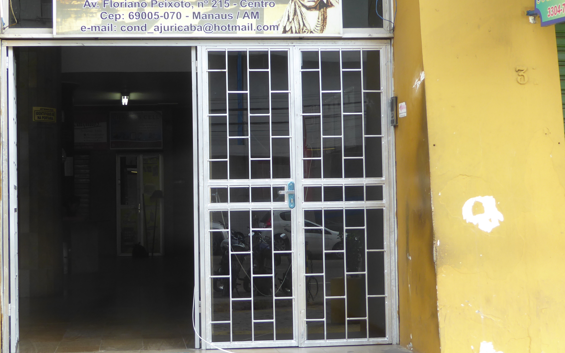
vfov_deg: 18.6
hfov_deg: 29.3
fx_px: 1078
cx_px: 212
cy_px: 157
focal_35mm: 70
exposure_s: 1/80
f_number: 4
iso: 80
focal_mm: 8.4
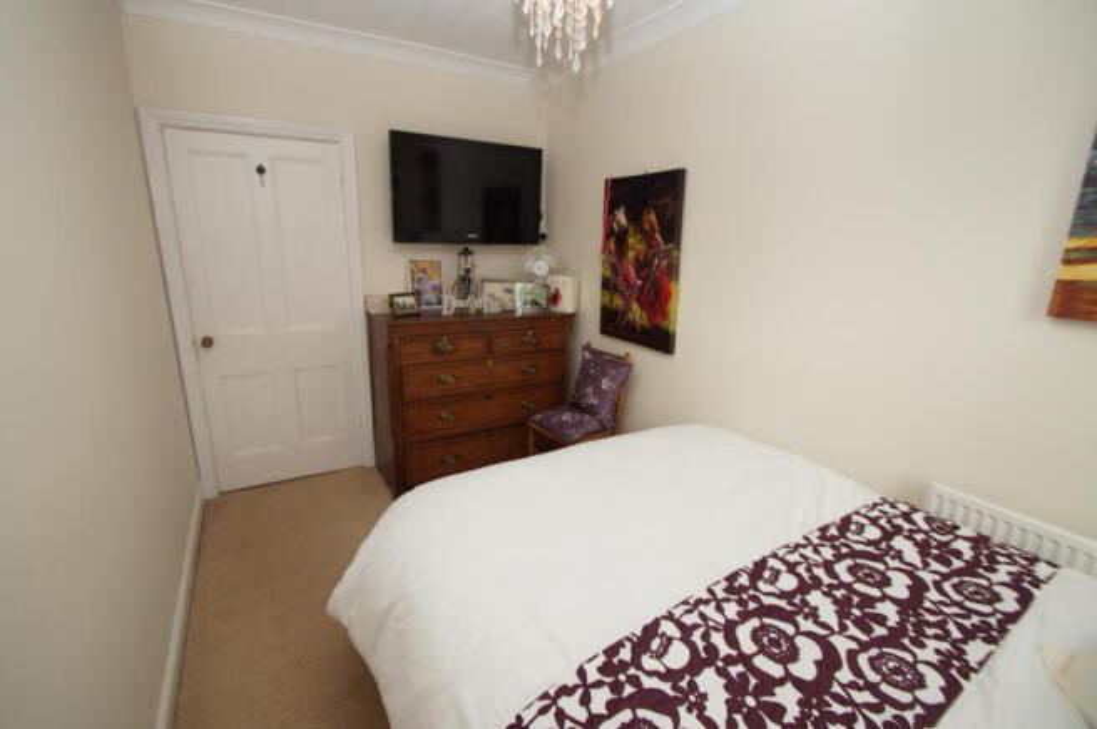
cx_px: 548
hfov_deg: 100.4
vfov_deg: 77.2
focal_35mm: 15
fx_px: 457
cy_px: 364
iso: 400
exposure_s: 1/160
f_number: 4
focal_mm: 10
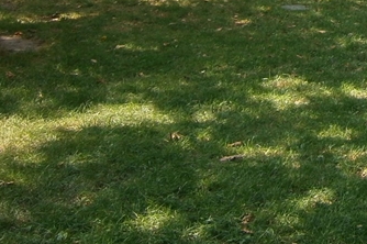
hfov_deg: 21.7
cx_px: 497
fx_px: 845
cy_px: -152
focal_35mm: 83
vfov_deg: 14.9
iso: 80
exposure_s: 1/160
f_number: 2.8
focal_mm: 4.7
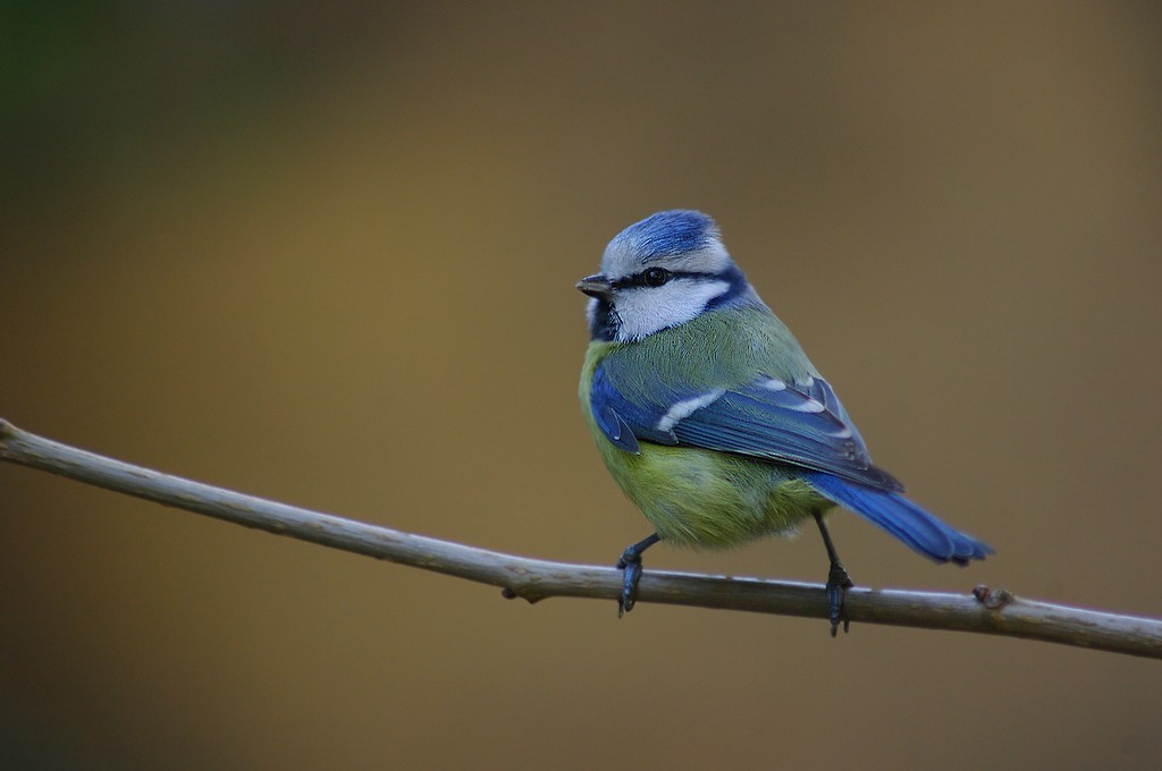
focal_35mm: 450
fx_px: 14506
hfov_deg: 4.6
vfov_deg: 3.0
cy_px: 386
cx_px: 581
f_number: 5.8
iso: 400
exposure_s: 1/80
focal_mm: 300
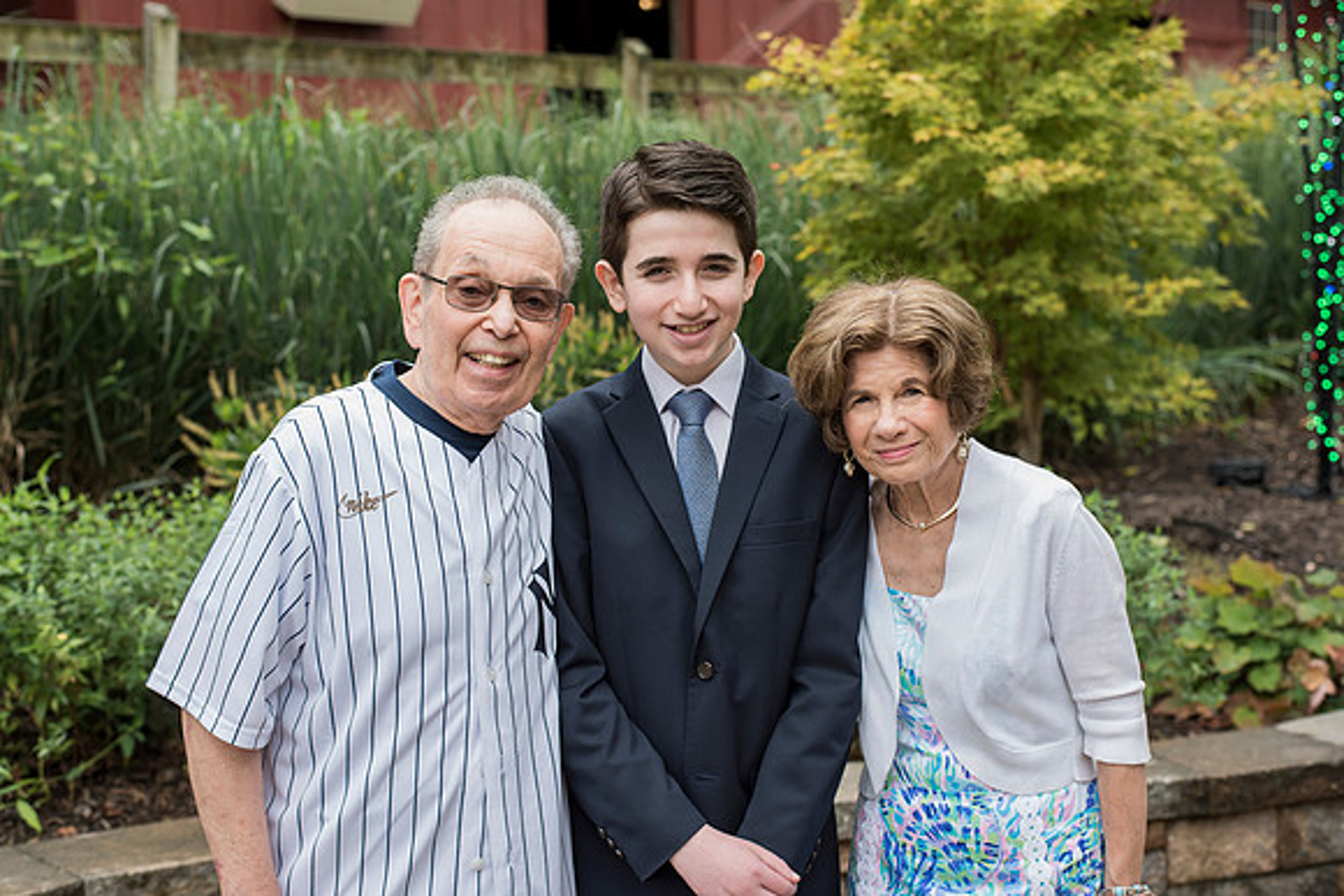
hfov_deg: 37.2
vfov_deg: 25.3
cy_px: 416
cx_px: 687
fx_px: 1999
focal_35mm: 54
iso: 400
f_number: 4
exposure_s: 1/640
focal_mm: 50
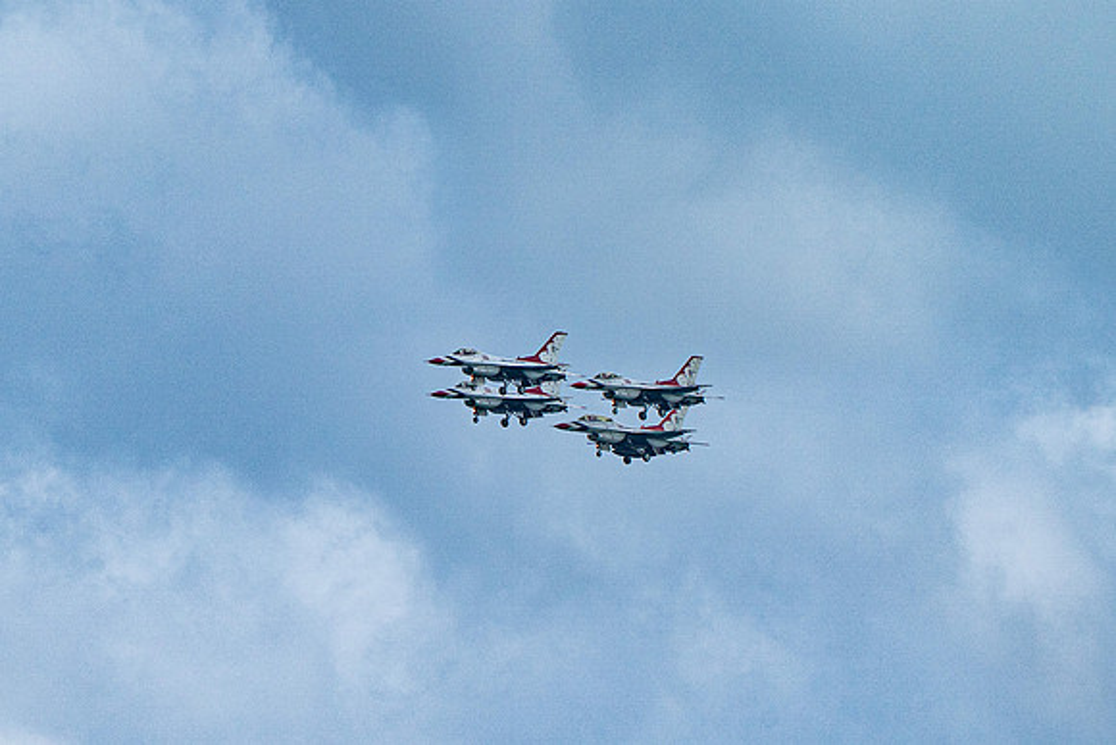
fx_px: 21383
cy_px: 407
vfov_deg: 2.0
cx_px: 514
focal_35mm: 690
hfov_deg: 3.0
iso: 800
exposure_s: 1/1600
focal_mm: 400
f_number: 10
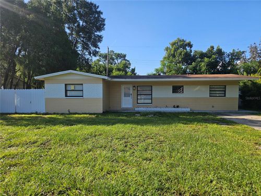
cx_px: 130
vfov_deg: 58.9
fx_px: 173
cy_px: 98
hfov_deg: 73.9
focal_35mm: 23
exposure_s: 1/475
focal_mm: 6.3
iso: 10
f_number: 1.7
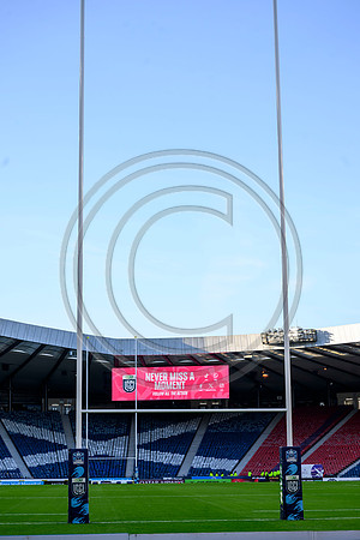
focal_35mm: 70
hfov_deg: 19.5
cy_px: 270
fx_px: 1050
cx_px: 180
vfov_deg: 28.8
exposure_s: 1/320
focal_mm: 70
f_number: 6.3
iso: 320
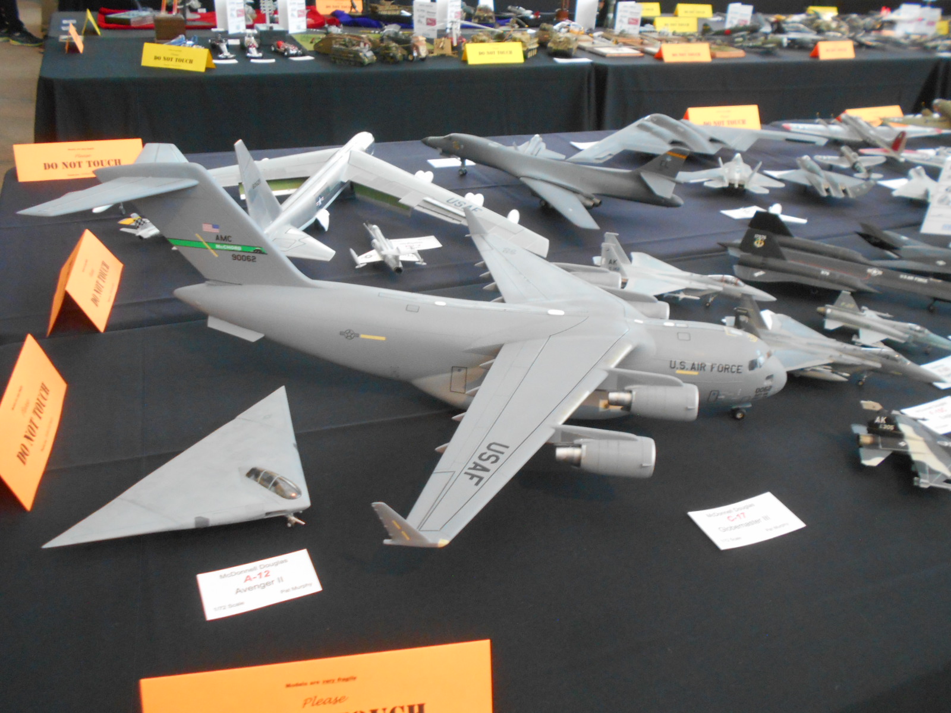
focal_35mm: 28
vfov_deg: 49.7
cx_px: 476
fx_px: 769
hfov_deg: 63.4
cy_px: 356
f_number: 3.4
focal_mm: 5.1
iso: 400
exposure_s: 1/13
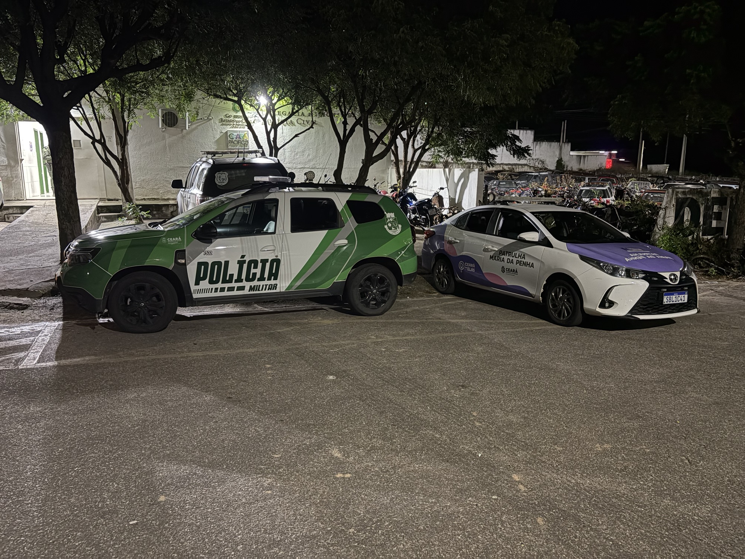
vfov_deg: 53.1
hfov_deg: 67.3
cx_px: 372
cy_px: 280
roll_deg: +0.3
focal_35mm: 26
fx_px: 560
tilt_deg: -10.1
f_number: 1.6
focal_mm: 5.96
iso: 1000
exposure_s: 1/17
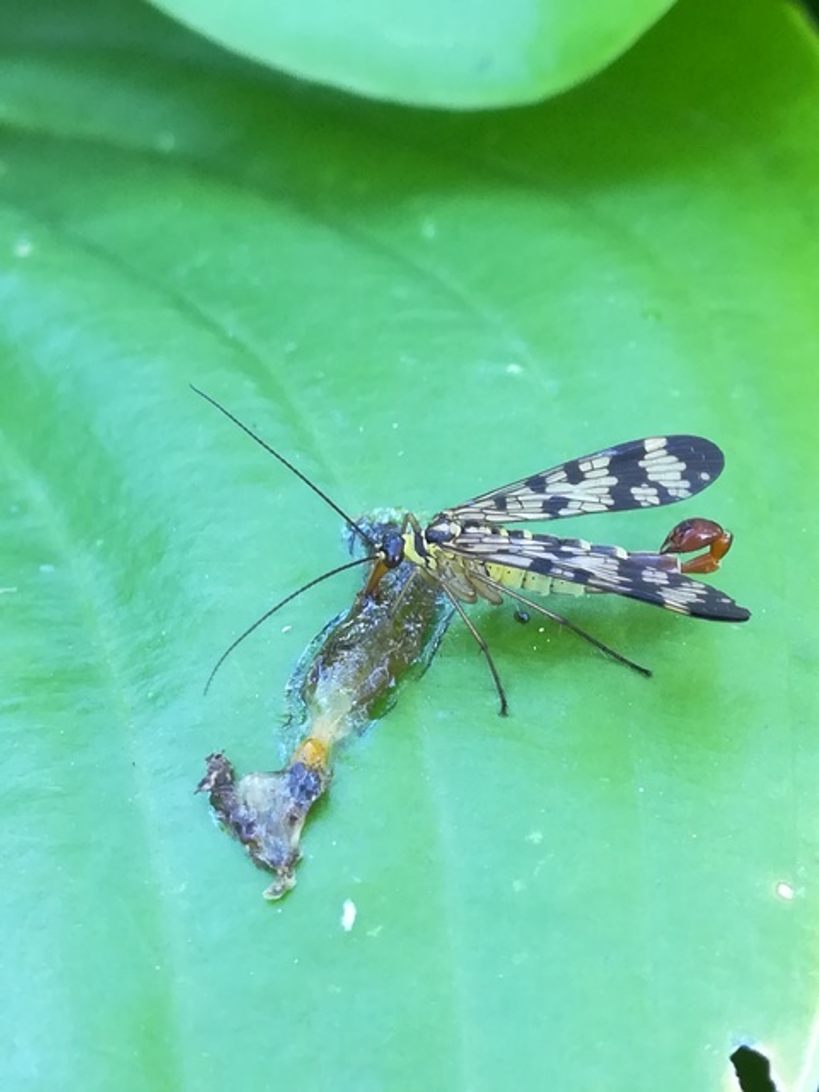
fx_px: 2019
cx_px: 410
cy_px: 546
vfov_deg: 30.3
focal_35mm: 64
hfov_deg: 22.9
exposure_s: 1/33.3
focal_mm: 3.83
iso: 125
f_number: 2.2
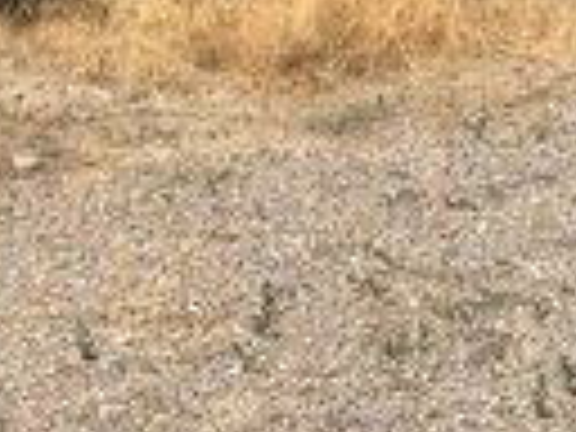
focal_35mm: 145
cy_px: -333
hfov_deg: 13.6
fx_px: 2413
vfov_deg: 9.7
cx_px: 292
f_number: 2.2
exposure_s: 1/2331
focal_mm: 4.15
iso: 25
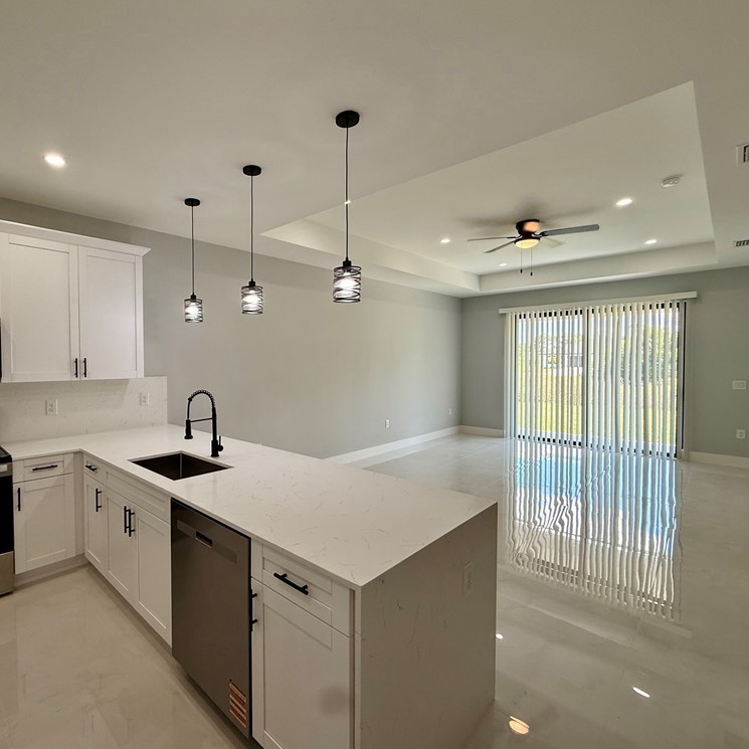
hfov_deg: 82.1
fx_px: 416
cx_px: 273
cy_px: 370
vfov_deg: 84.0
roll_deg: -0.5
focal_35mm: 17
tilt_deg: +0.0
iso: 80
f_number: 2.2
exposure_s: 1/120
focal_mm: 2.22
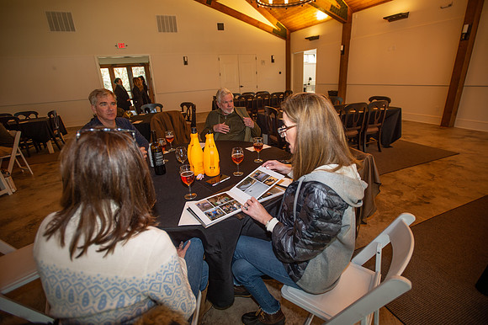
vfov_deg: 70.4
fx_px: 230
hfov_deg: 93.3
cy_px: 162
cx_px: 244
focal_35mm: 17
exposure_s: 1/250
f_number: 2.8
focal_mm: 17
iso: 400
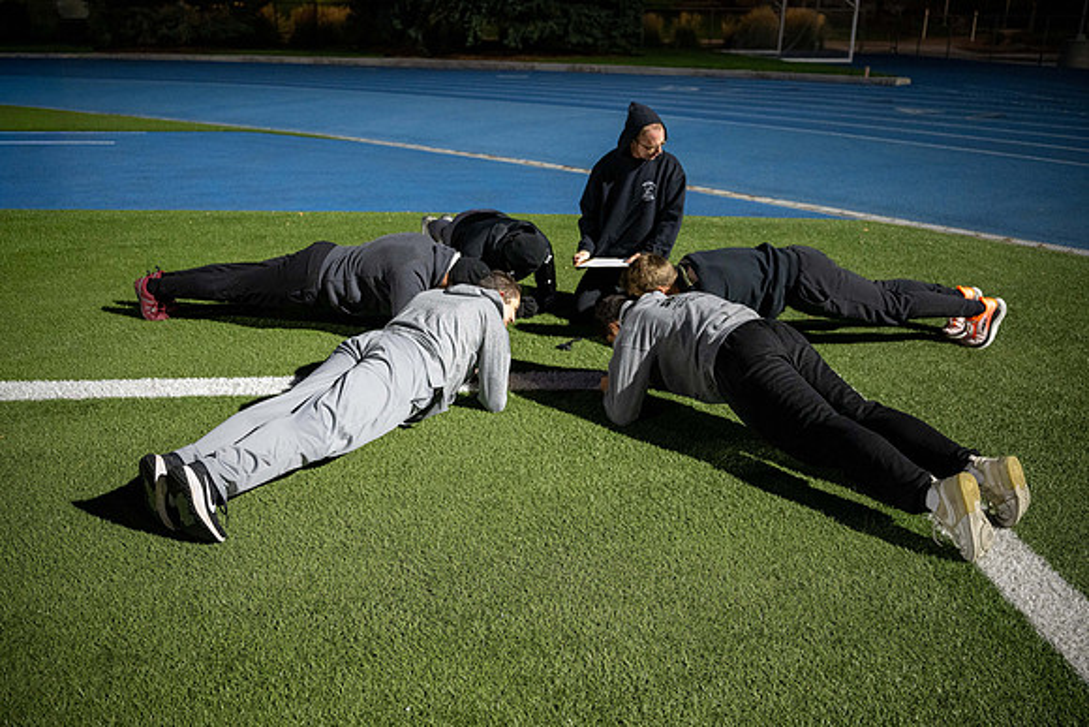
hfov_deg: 59.5
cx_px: 544
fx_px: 953
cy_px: 364
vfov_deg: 41.7
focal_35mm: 32
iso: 2000
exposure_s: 1/200
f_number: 2.8
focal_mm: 31.5
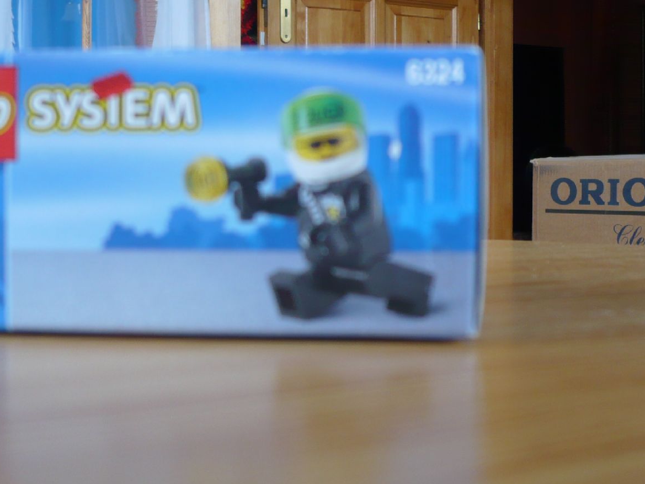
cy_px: 196
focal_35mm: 59
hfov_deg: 32.7
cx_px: 281
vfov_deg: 24.8
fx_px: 1099
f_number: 2.8
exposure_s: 1/25
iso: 100
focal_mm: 5.8
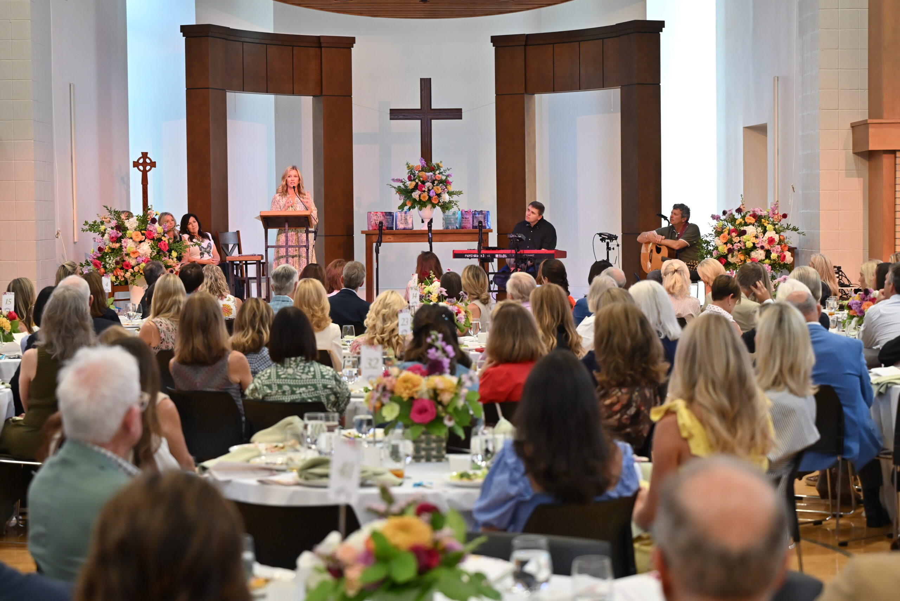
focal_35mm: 70
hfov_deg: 28.8
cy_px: 300
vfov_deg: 19.5
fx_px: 1751
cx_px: 450
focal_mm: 70
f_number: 4
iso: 2000
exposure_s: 1/400
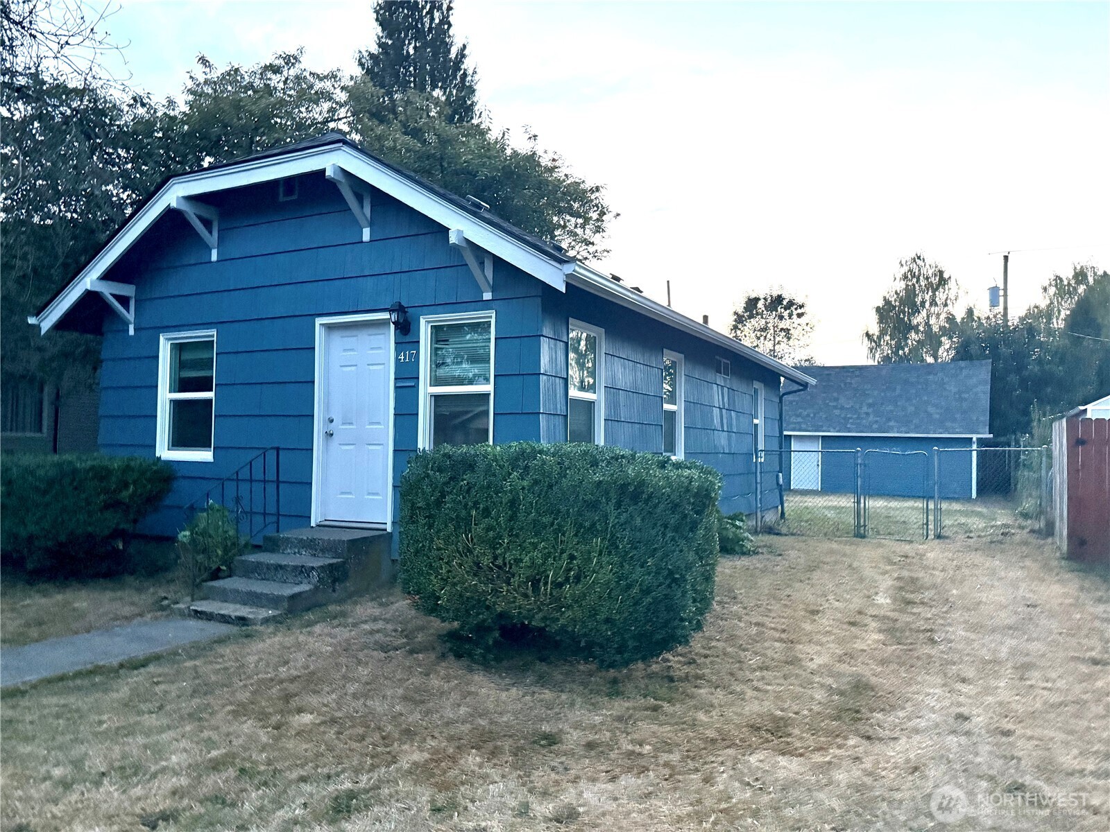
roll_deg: -0.6
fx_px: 770
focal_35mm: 24
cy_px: 416
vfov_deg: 56.8
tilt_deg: +2.2
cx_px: 555
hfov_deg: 71.6
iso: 1000
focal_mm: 6.76
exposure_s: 1/39
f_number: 1.78
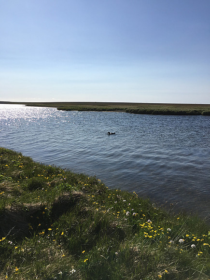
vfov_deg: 61.7
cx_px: 105
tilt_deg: -8.8
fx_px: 235
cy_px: 140
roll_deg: -1.2
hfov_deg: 48.2
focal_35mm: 29
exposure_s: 1/3205
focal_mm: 4.15
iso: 25
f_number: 2.2
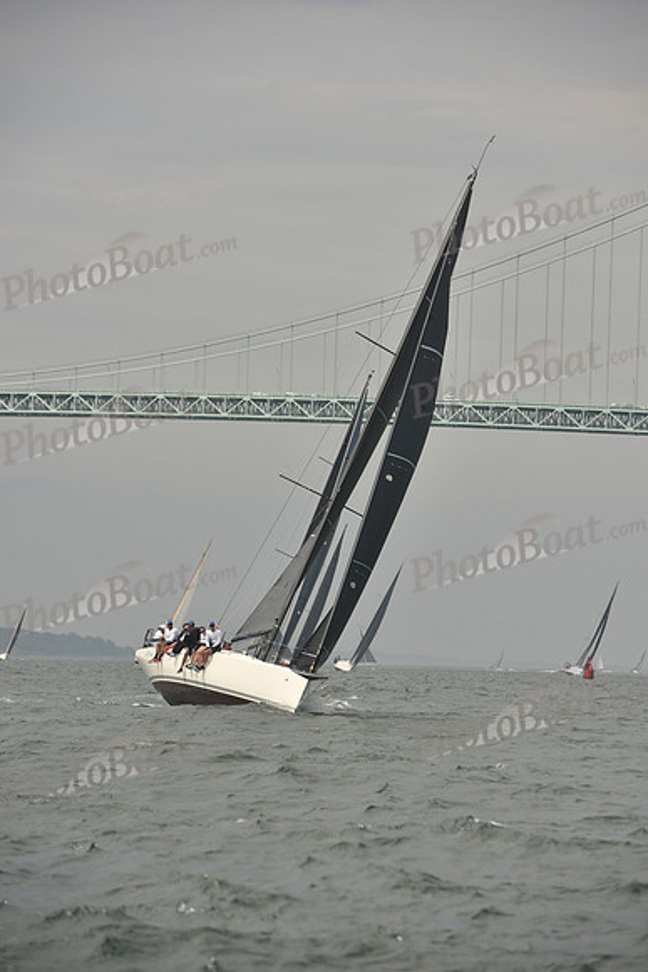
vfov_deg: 12.1
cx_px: 324
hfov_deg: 8.1
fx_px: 4587
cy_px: 486
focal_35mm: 170
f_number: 6.3
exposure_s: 1/640
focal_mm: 170
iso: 250
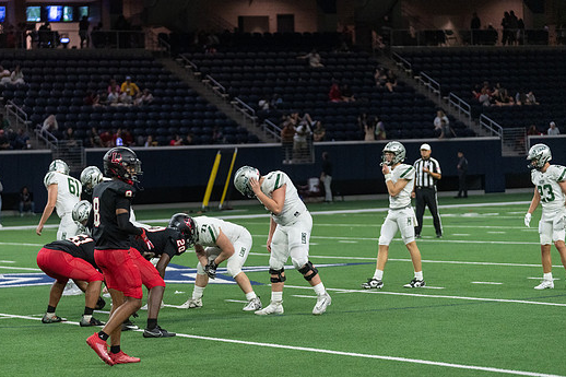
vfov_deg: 10.5
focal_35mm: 130
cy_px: 185
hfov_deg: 15.8
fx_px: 2043
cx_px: 251
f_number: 2.8
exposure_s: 1/1250
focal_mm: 116
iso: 4000
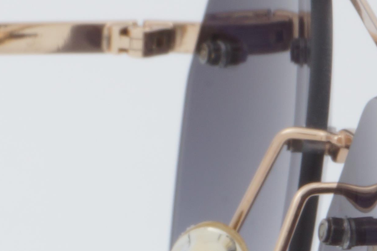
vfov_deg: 3.7
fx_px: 3843
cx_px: -458
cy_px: 378
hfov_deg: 5.5
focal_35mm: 367
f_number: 32
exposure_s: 1/3
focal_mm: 50
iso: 100
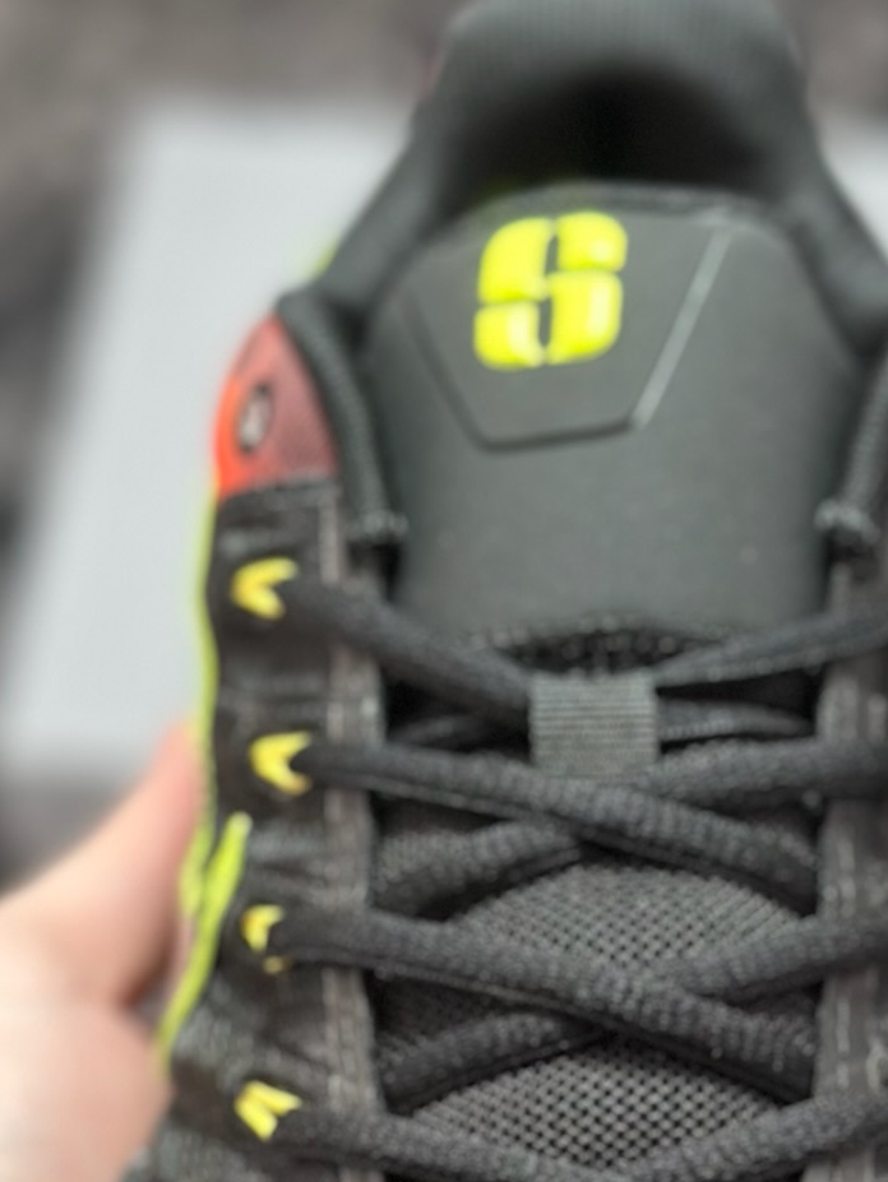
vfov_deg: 18.2
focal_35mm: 106
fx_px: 3623
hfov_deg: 14.0
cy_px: 1094
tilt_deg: -57.8
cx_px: 560
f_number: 1.78
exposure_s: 1/354
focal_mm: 6.86
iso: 80
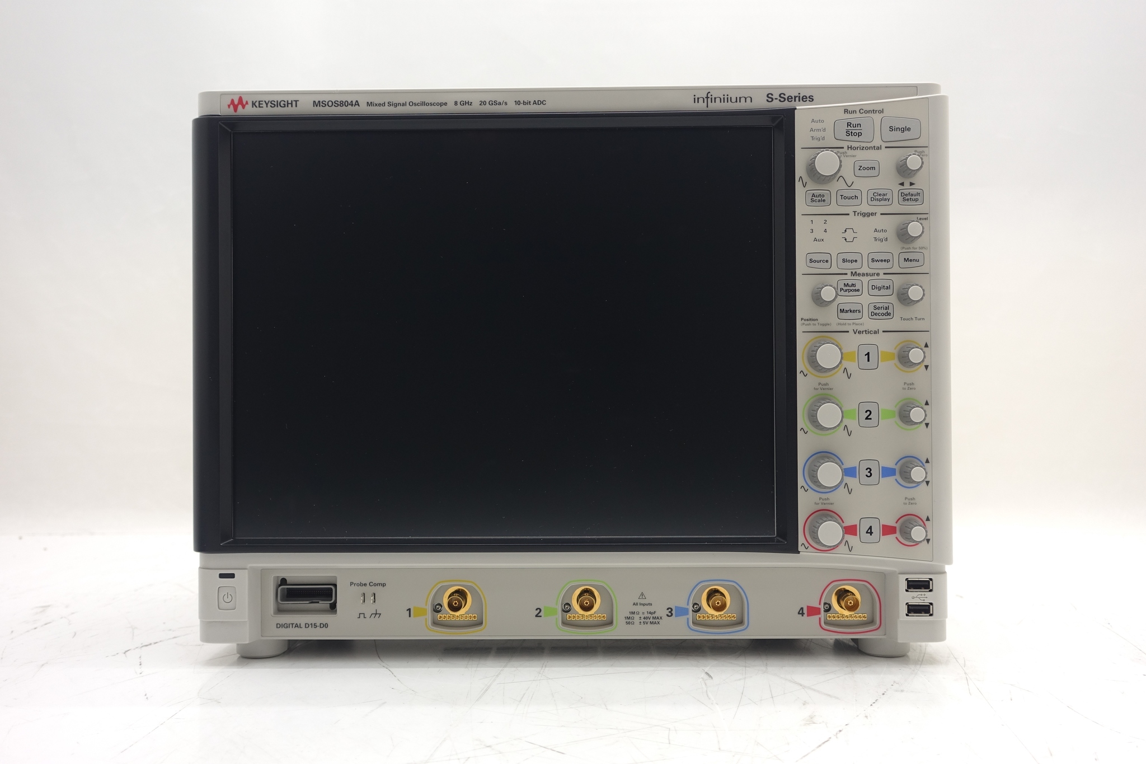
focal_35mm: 34
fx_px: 1082
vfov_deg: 38.9
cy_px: 382
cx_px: 573
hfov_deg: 55.8
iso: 100
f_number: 3.2
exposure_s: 1/20
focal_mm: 12.35
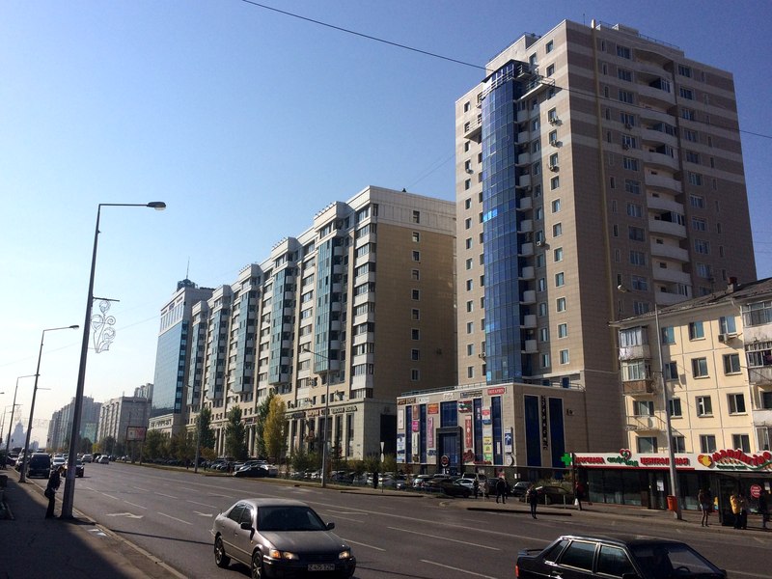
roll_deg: -2.8
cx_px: 386
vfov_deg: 48.2
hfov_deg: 61.7
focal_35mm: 29
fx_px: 647
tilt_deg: +14.9
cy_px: 290
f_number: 2.2
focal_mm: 4.15
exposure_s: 1/5882
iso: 32
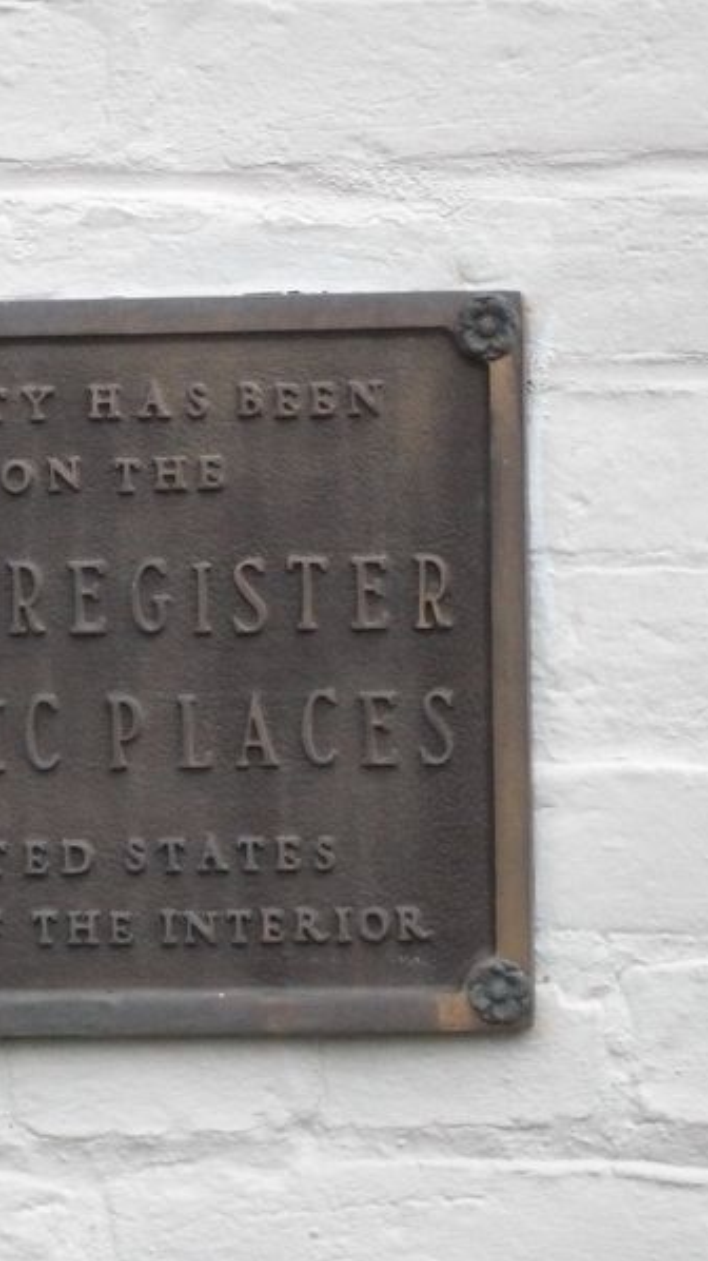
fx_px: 51274
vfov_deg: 1.4
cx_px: 15
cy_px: 630
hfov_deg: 0.8
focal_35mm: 1535
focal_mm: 188.8
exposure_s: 1/103
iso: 800
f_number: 5.7
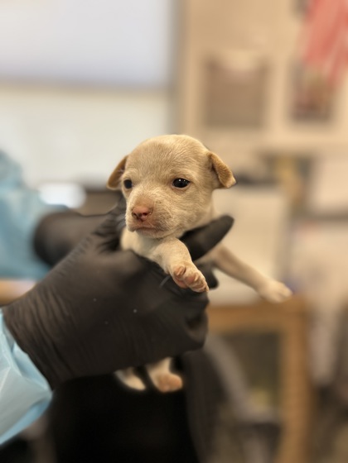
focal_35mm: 26
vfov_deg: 67.3
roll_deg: -2.9
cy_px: 232
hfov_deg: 53.1
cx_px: 174
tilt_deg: -13.4
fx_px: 349
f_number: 1.5
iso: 80
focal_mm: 5.7
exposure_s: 1/100
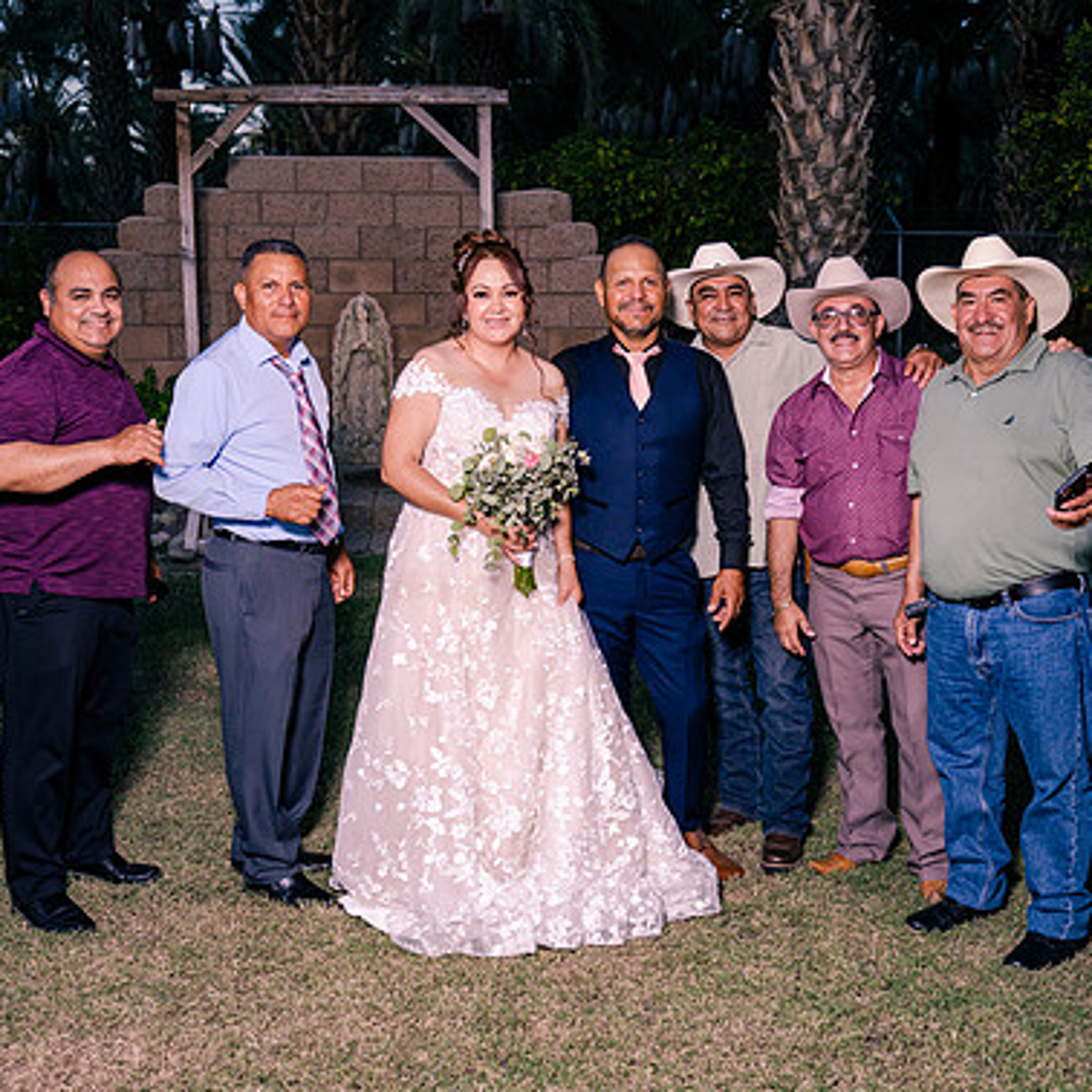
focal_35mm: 43
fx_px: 1535
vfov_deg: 39.2
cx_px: 595
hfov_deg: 39.1
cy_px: 556
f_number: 4
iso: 800
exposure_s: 1/800
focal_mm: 33
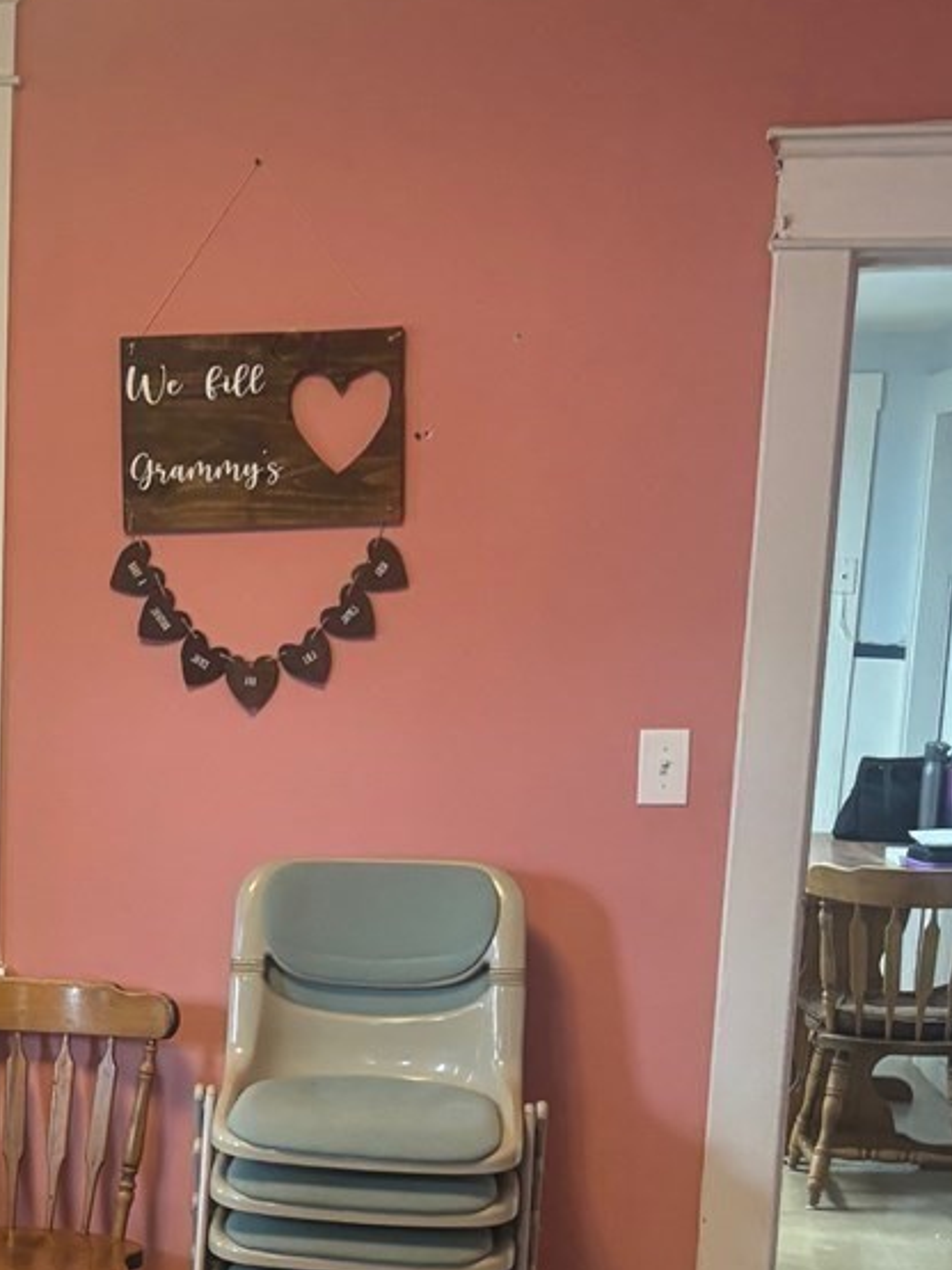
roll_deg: -0.7
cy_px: 1101
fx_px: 2641
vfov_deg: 26.3
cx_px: 37
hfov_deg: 19.9
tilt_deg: -10.4
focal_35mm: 72
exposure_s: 1/60
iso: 250
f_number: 1.6
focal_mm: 5.96
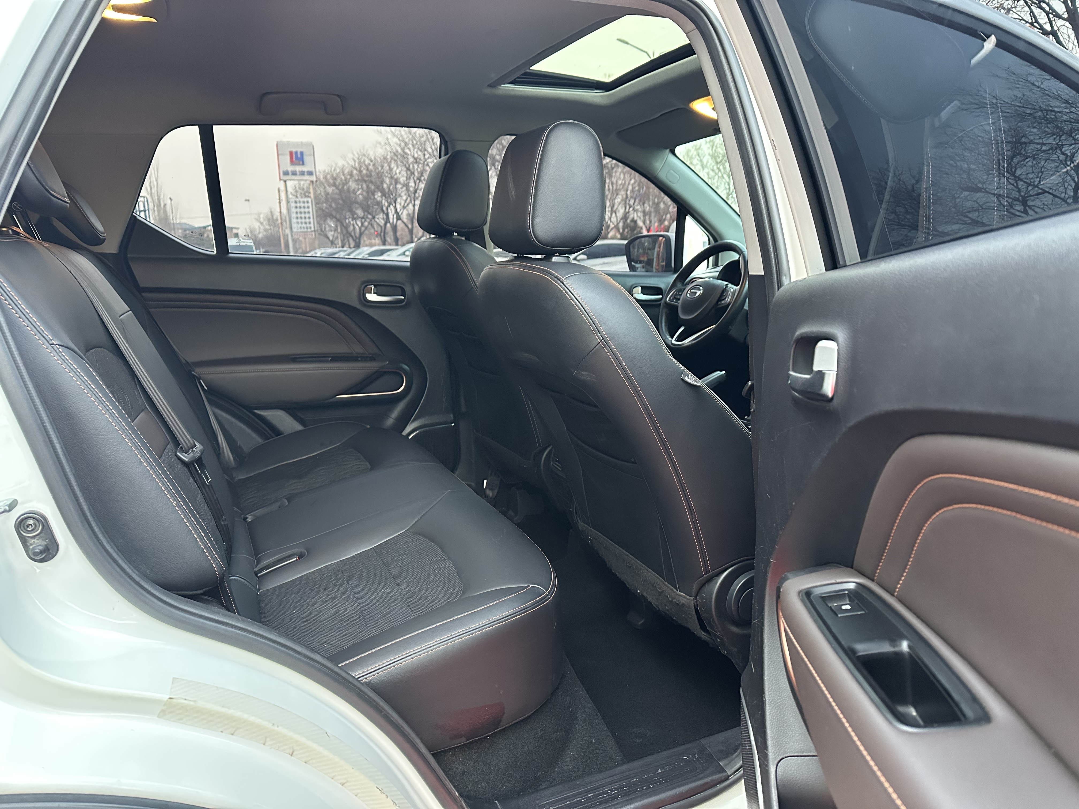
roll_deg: +2.3
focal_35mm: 24
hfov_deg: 71.6
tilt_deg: -11.5
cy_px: 404
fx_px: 748
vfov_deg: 56.8
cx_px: 540
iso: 500
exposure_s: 1/60
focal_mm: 6.86
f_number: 1.78
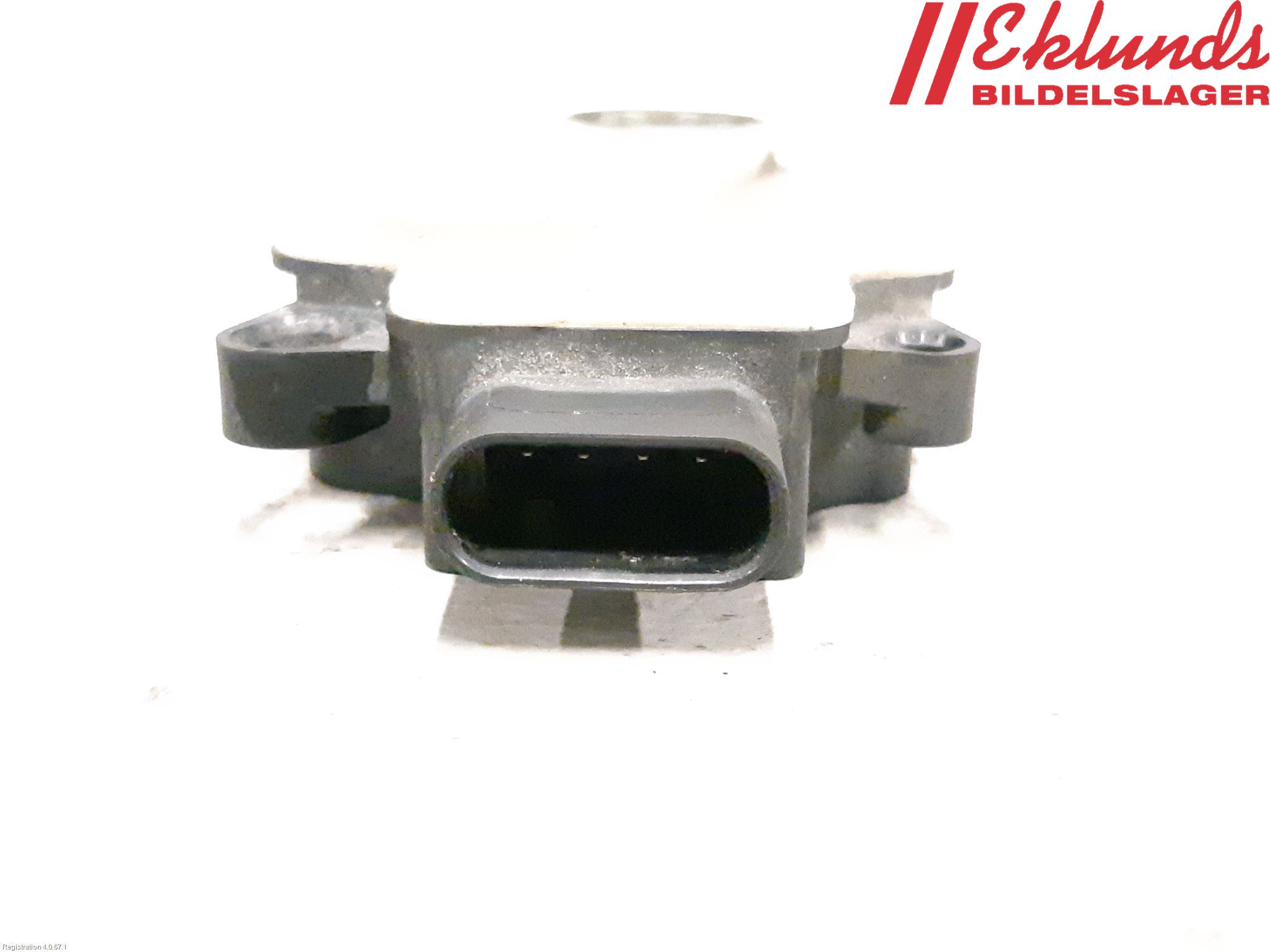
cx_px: 635
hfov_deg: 67.3
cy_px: 476
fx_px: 954
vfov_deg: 53.1
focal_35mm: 26
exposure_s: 1/100
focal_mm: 3.93
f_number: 1.7
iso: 800
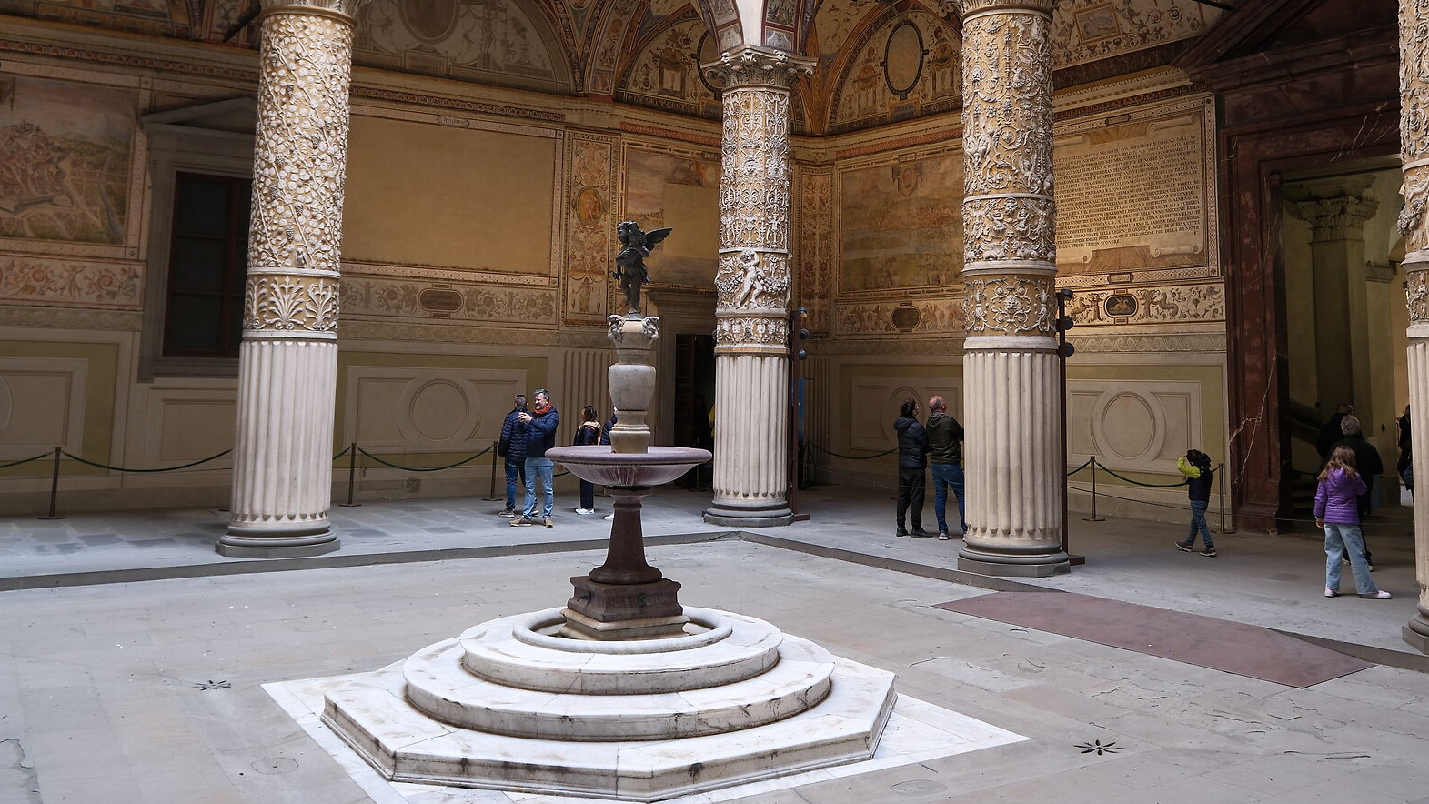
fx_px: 1213
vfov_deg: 35.9
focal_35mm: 32
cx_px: 782
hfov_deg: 60.9
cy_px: 212
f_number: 1.6
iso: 125
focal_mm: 13
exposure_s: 1/80
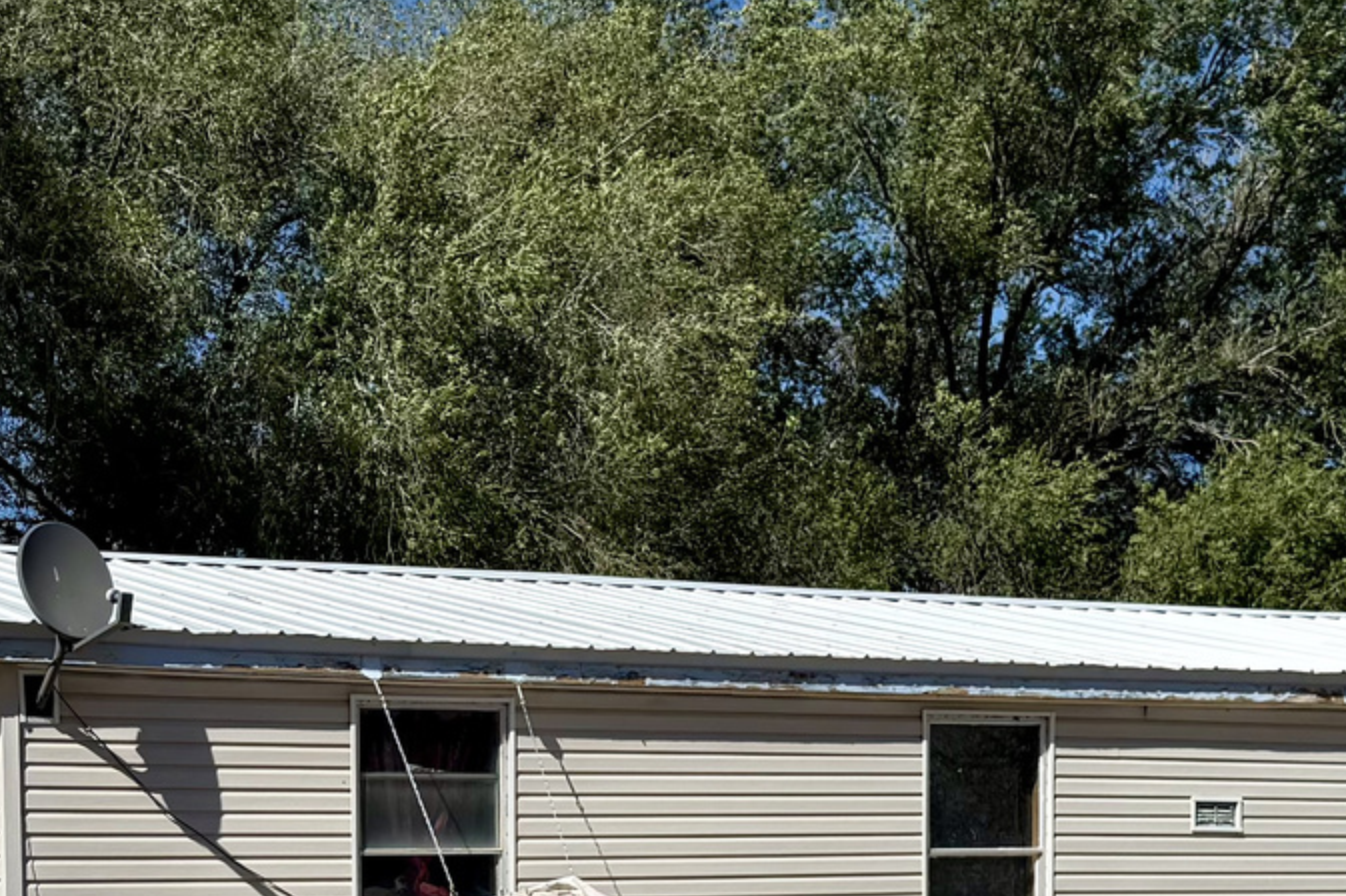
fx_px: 2840
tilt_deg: -1.0
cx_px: 512
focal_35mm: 76
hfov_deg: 26.6
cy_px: 1020
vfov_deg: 17.3
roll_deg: +0.6
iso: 80
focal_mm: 6.76
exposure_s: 1/8130
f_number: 1.78
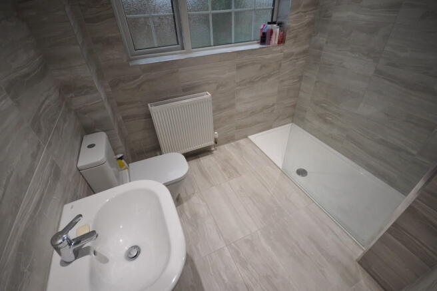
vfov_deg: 77.2
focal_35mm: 15
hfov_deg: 100.4
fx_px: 182
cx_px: 218
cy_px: 146
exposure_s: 1/60
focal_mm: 10
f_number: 4
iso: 400
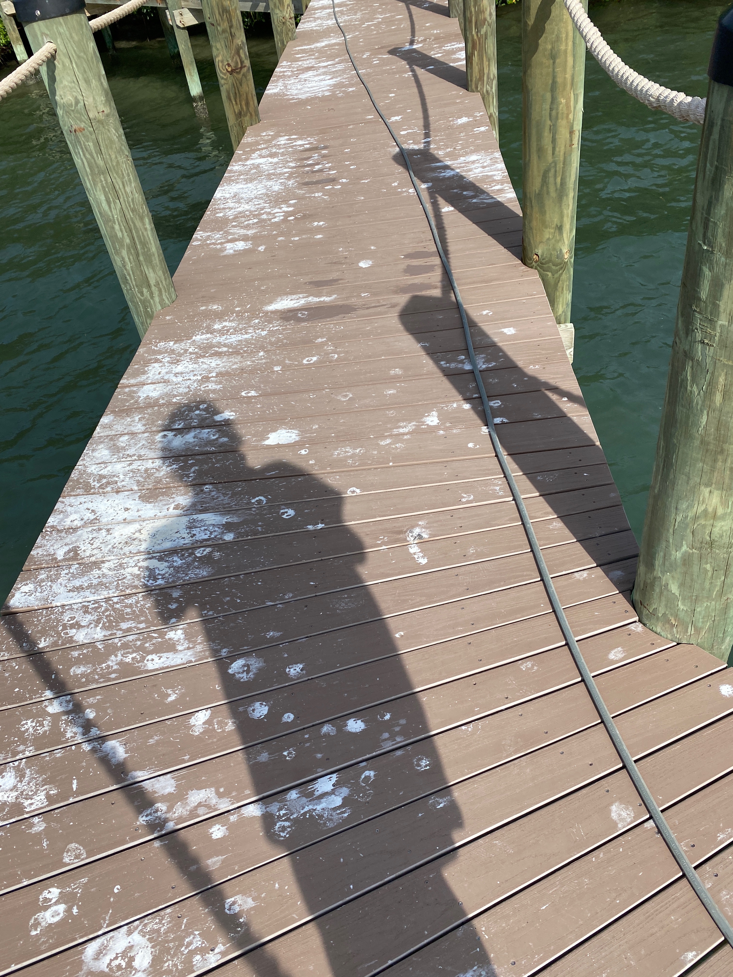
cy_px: 488
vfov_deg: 67.3
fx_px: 734
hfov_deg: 53.1
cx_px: 366
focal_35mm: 26
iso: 32
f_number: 1.8
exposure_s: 1/3040
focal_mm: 4.25
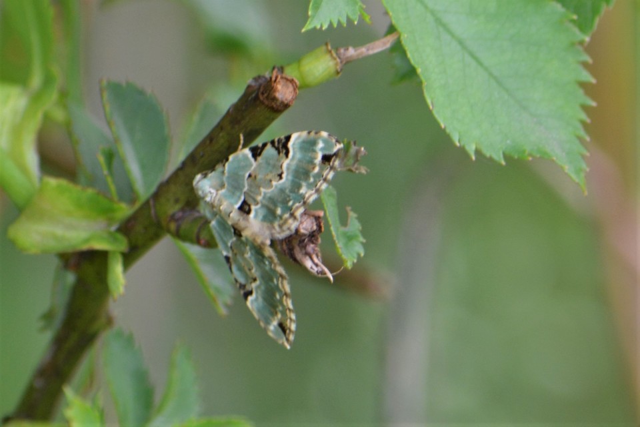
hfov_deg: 4.6
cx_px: 320
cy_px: 214
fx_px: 7999
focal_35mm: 450
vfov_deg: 3.1
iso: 400
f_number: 8
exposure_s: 1/125
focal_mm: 300
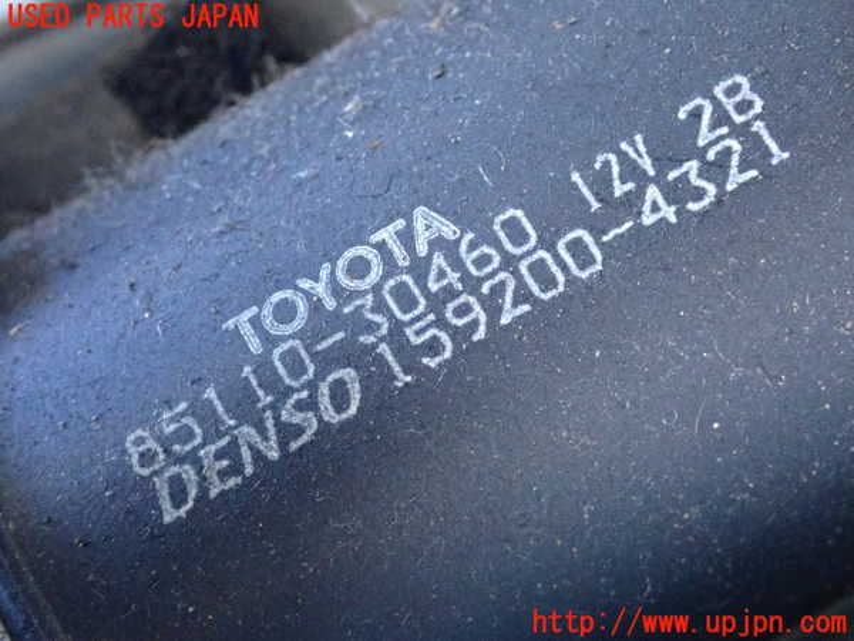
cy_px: 320
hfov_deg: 31.2
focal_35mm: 62
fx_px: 1530
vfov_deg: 23.7
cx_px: 427
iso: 3200
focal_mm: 11.09
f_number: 3.6
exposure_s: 1/125
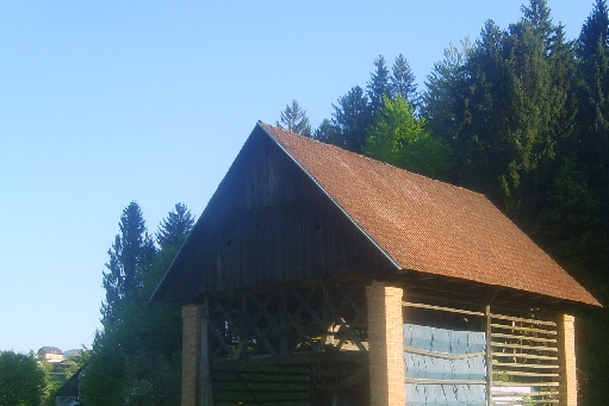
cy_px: 306
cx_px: 381
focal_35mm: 57
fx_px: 964
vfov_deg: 23.5
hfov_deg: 34.9
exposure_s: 1/350
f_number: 2.8
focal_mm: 5.8
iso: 50
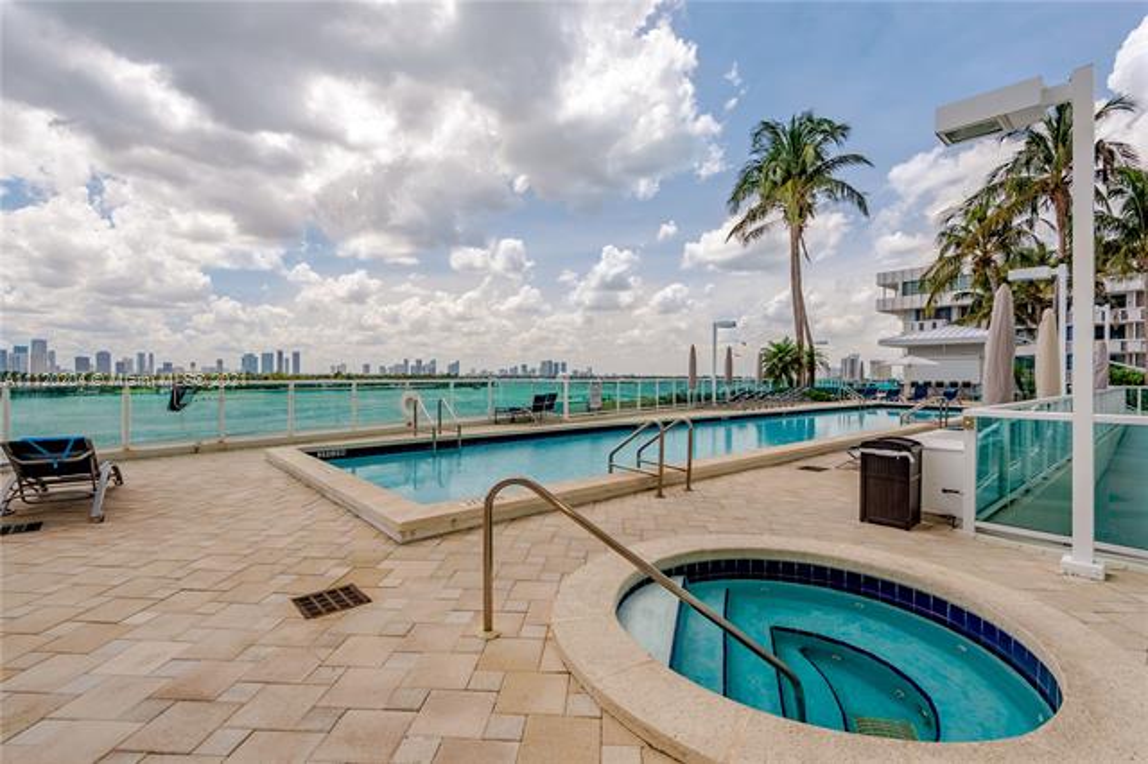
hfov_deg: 96.8
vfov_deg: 73.7
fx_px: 510
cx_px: 574
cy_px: 382
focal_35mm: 16
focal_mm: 16
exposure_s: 1/250
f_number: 8
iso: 200
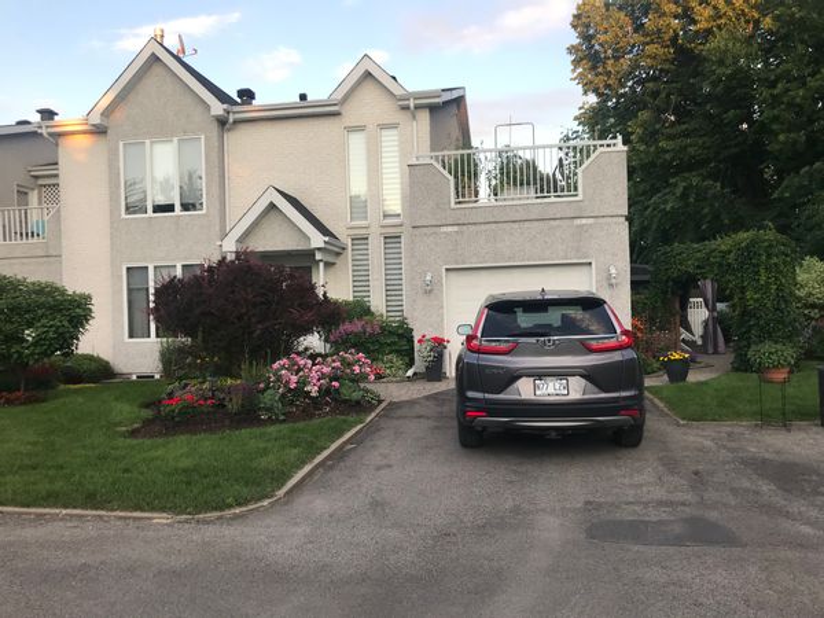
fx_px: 667
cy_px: 309
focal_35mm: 28
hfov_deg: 63.4
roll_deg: +2.0
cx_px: 412
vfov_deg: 49.7
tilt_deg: +1.1
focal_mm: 3.99
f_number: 1.8
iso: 20
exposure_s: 1/120
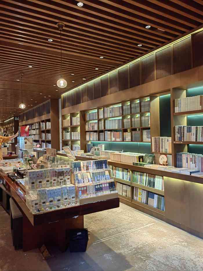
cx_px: 102
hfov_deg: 51.4
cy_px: 136
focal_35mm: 27
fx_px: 211
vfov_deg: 65.3
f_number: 1.8
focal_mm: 5.54
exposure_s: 1/100
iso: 200
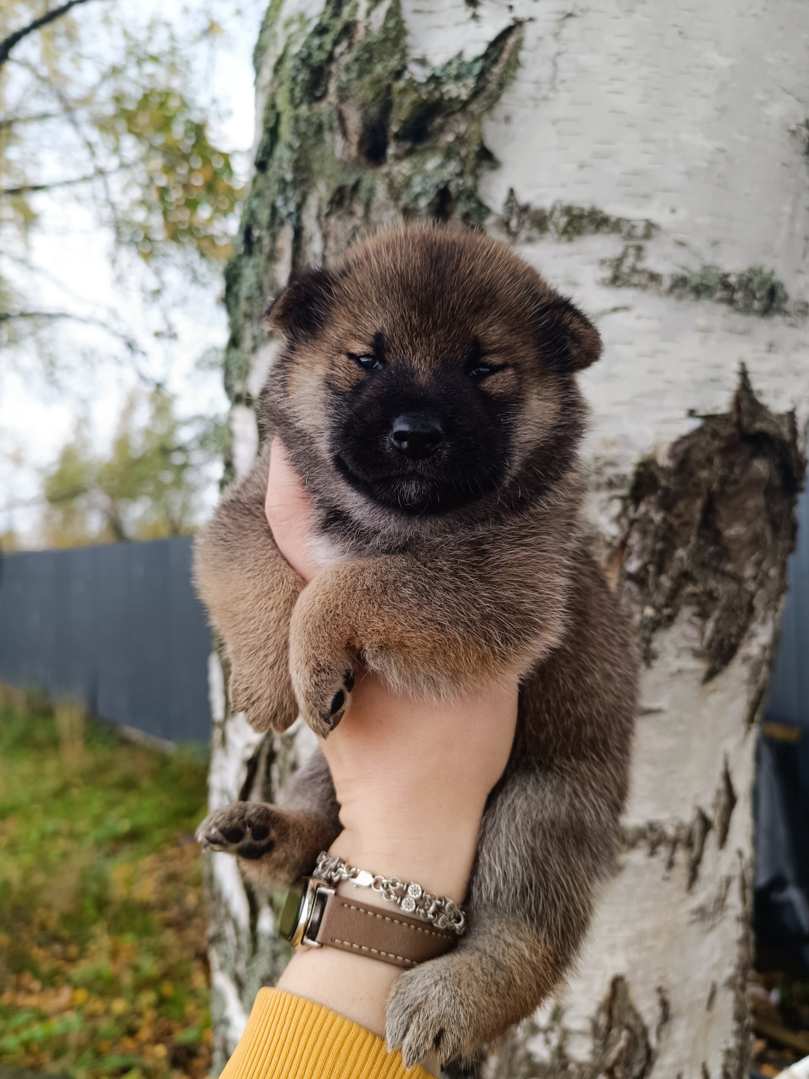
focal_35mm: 24
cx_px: 404
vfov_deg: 71.6
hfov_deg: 56.8
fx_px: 748
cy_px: 540
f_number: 1.65
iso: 104
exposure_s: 1/101
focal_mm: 6.14
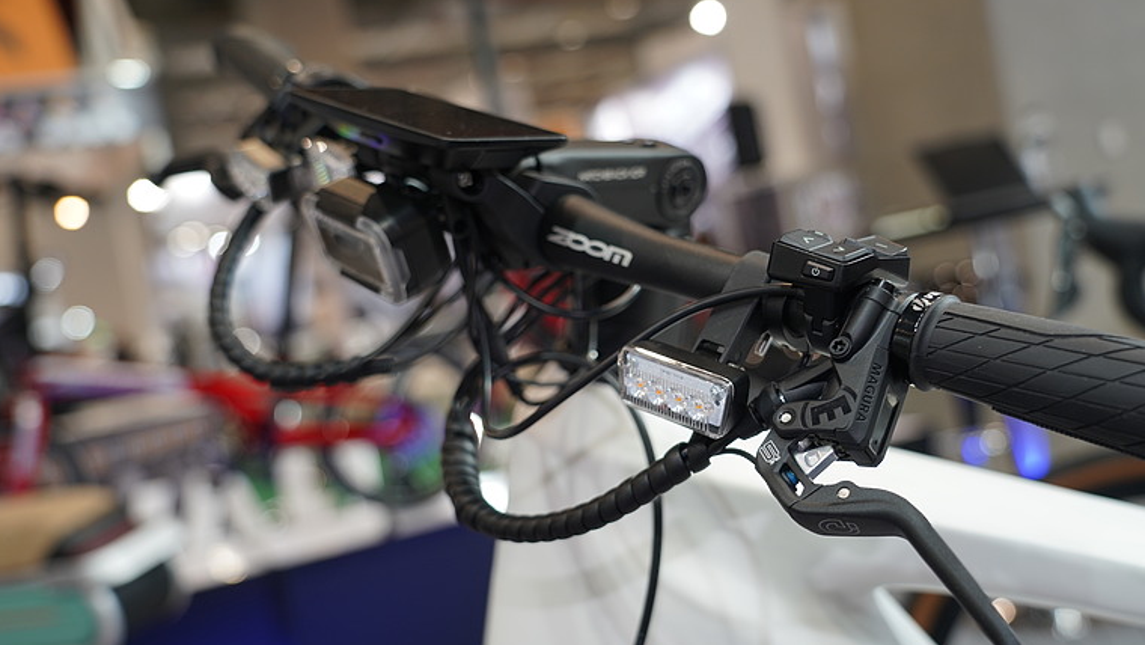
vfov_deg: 27.7
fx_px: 1306
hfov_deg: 47.3
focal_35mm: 43
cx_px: 576
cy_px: 335
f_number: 4
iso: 400
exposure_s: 1/60
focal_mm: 40
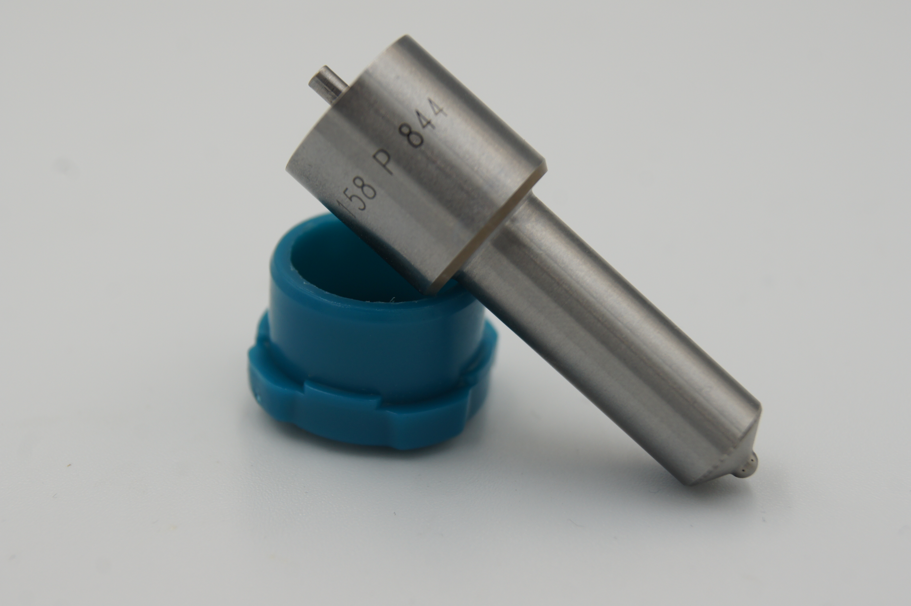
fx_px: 2086
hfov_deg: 24.6
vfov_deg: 16.5
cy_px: 303
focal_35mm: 82
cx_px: 456
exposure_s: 1/125
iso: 200
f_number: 7.1
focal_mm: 55
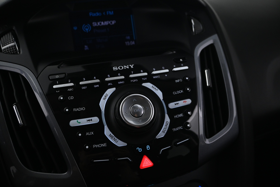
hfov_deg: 60.7
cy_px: 94
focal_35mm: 31
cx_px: 140
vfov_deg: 42.6
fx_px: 239
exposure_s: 1/20
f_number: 3.8
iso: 1600
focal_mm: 20.5
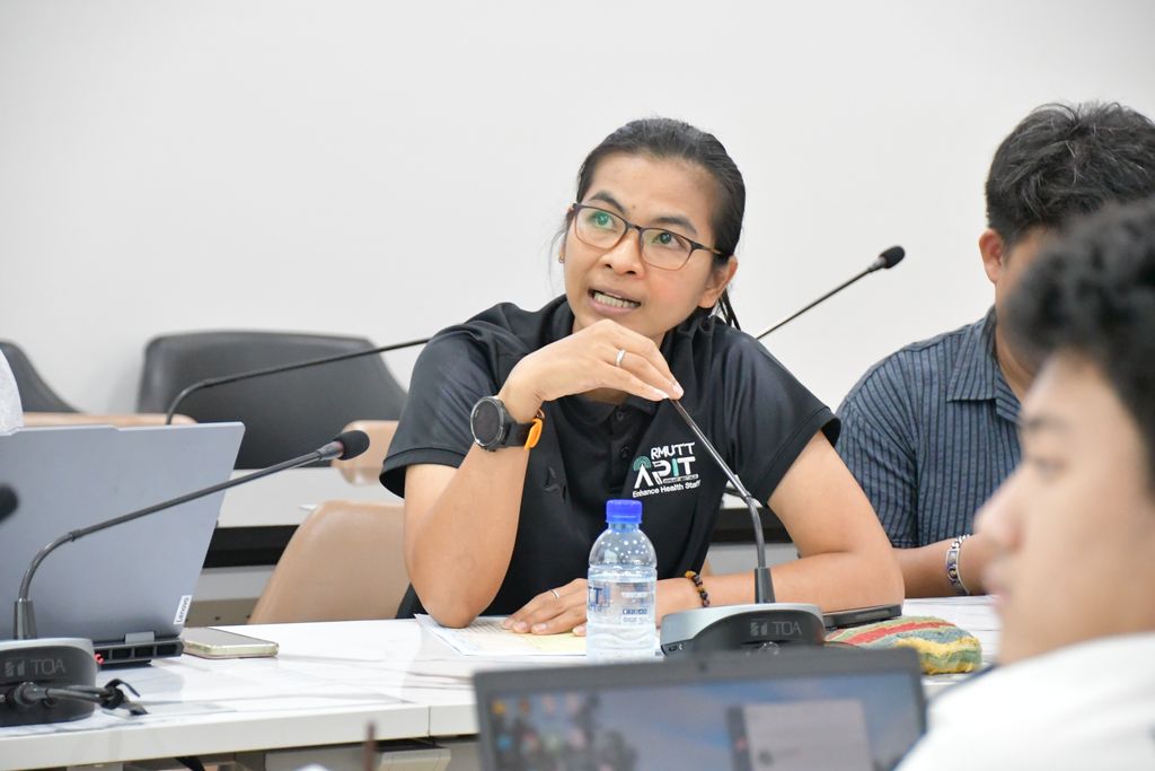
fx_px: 5294
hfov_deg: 12.5
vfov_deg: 8.3
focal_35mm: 165
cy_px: 386
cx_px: 578
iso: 9000
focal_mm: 110
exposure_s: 1/125
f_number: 5.6
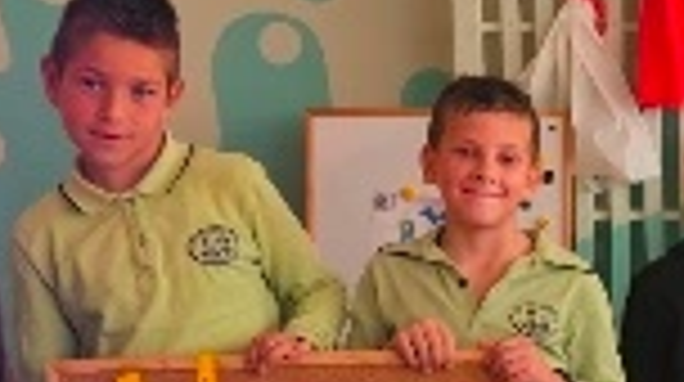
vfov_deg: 12.1
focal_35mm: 99
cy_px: 319
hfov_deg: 19.9
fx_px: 1793
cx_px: 882
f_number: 1.8
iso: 160
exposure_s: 1/53
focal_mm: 5.4
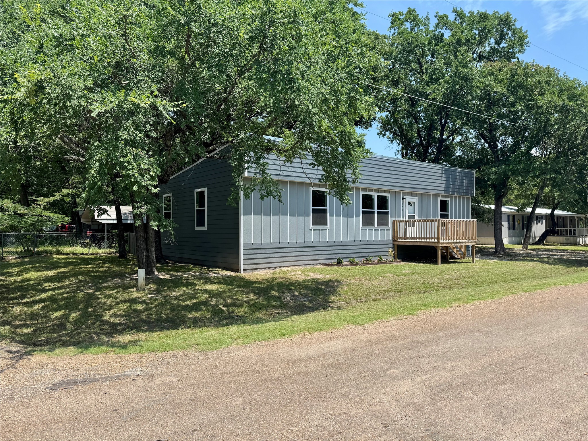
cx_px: 294
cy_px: 220
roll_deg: +0.0
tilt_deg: +0.8
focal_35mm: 24
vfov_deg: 56.8
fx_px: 408
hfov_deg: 71.6
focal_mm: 6.76
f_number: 1.78
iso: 80
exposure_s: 1/2833
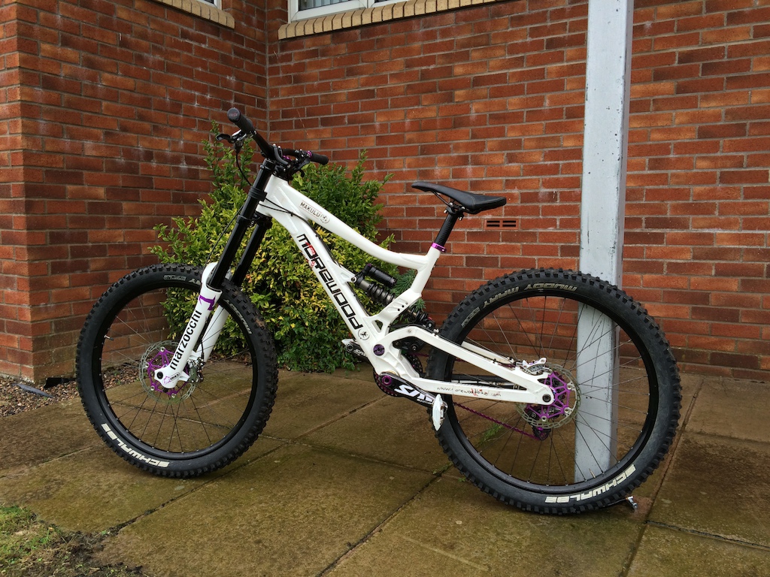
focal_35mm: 29
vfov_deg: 48.2
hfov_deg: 61.7
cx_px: 385
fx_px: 645
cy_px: 288
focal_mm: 4.15
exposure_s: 1/60
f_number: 2.2
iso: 40
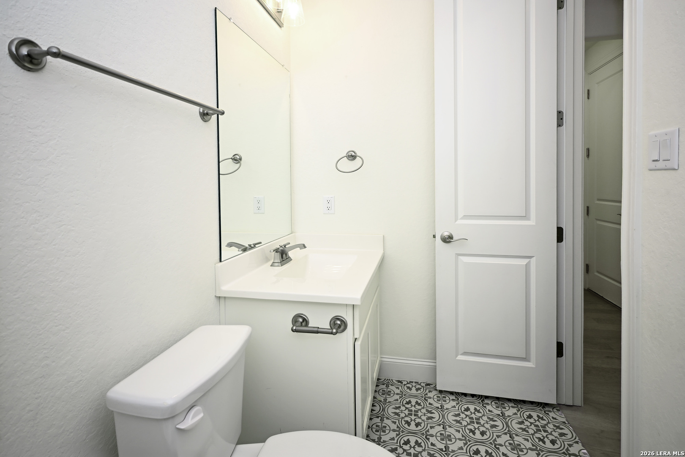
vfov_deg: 67.4
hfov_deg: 90.0
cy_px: 228
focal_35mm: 18
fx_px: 342
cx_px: 342
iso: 64
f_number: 3.5
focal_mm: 12
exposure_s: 1/40
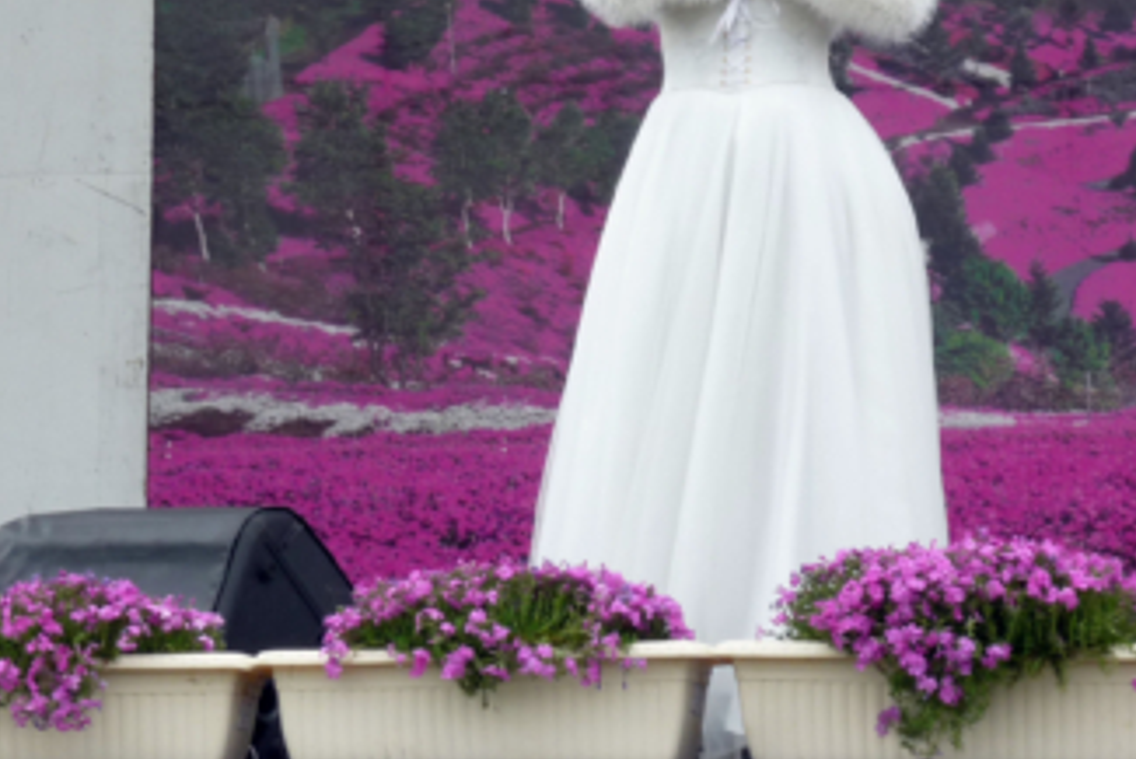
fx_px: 6061
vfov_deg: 7.1
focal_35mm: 192
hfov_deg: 10.7
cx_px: 706
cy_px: 35
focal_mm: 16.5
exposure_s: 1/125
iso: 100
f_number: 5.1
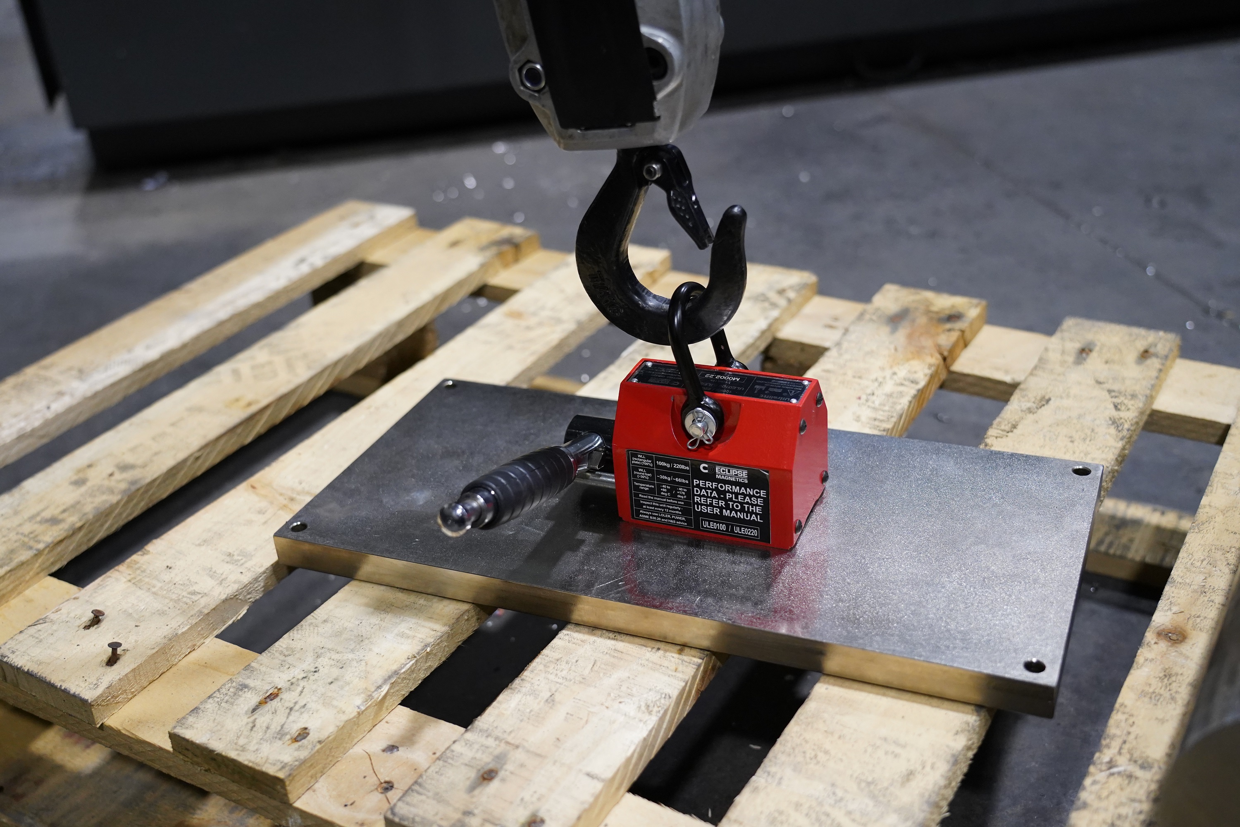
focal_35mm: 38
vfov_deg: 35.1
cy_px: 414
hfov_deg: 50.7
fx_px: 1309
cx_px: 620
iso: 3200
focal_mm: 38
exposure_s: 1/160
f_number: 4
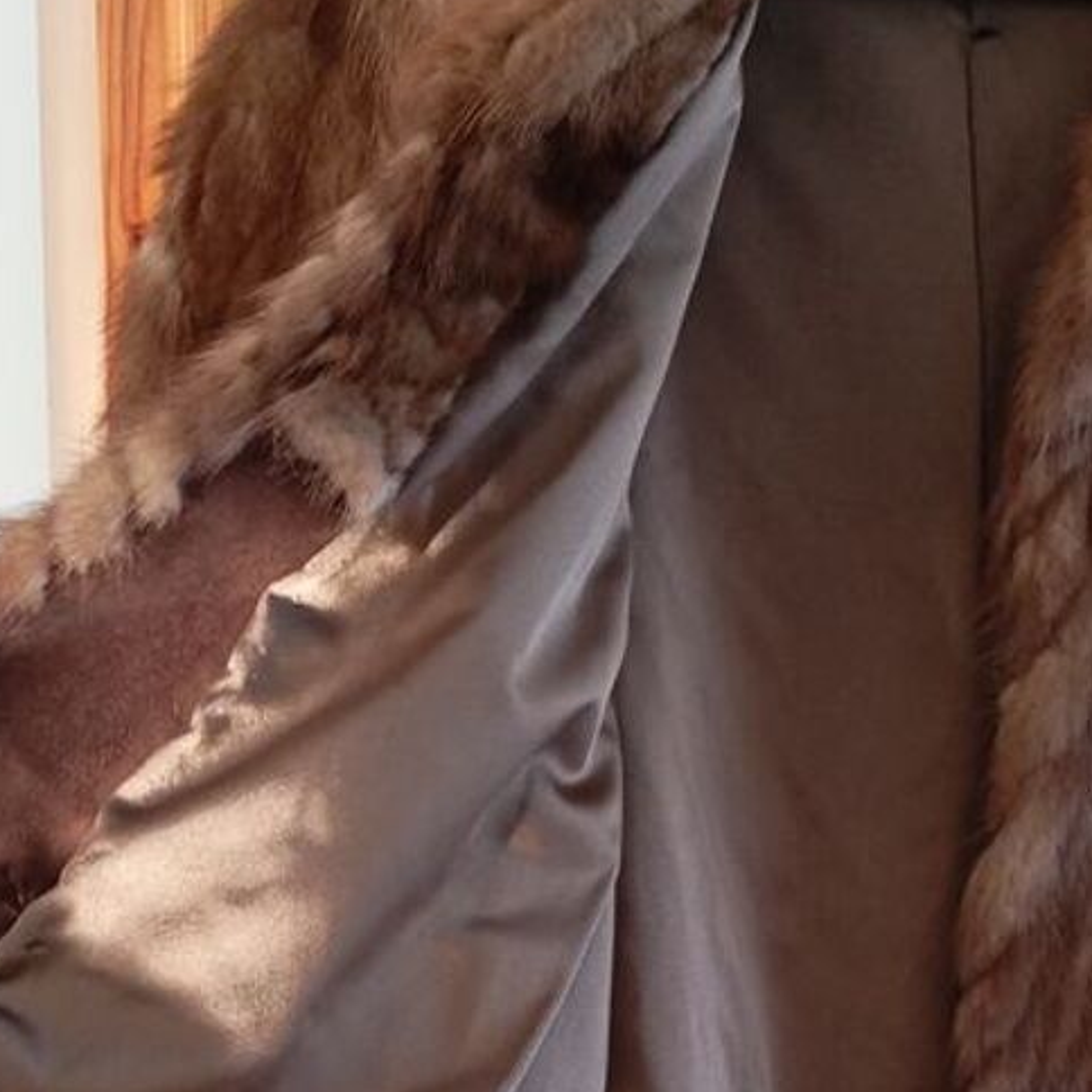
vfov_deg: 24.7
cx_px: 535
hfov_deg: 25.4
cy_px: 972
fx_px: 2427
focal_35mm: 68
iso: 849
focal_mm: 4.22
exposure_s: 1/33.3
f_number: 1.8
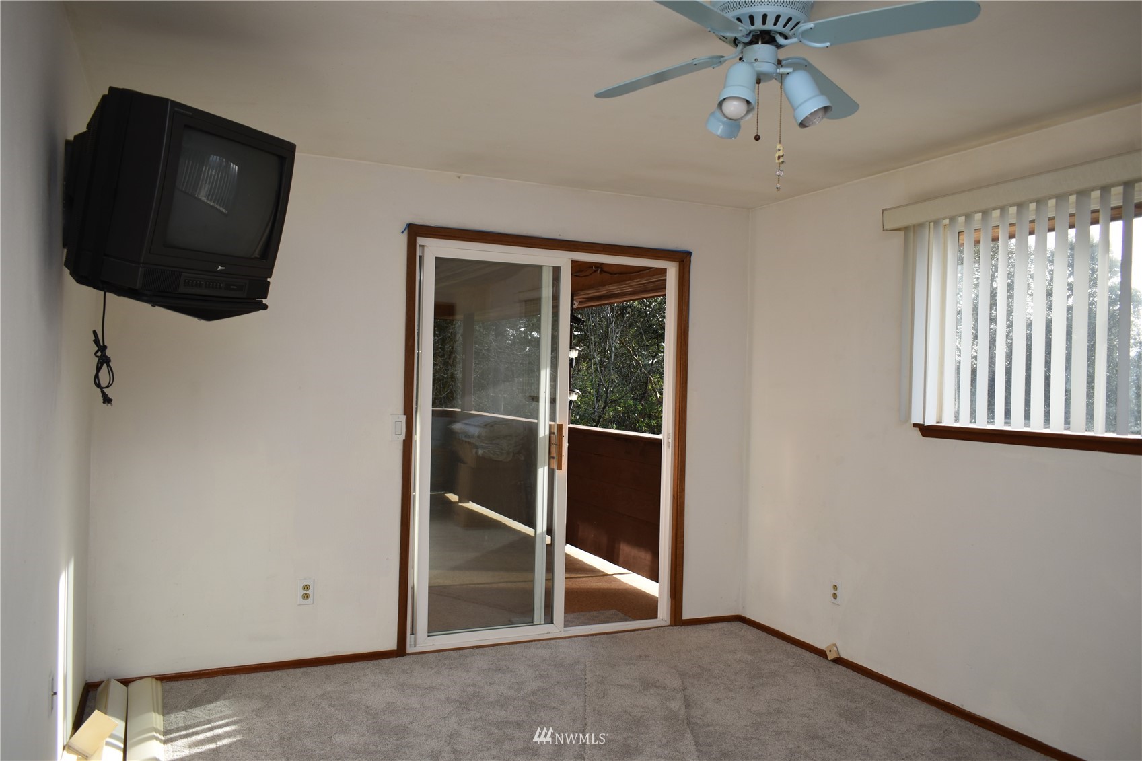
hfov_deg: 67.4
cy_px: 380
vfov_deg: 47.9
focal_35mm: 27
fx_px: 856
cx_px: 571
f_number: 5
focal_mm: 18
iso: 160
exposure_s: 1/200
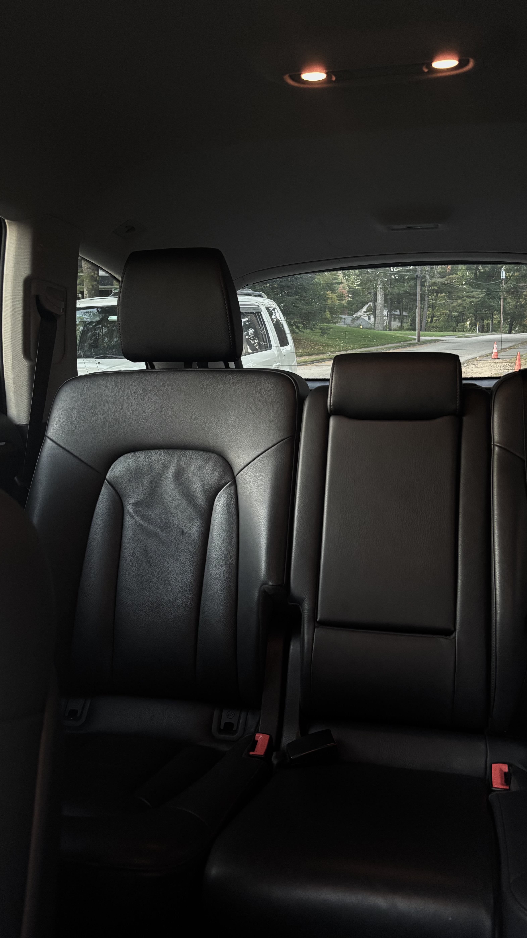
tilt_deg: -8.2
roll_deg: +0.6
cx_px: 300
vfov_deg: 66.1
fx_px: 720
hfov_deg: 40.1
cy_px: 469
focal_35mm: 29
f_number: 1.6
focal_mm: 5.96
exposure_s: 1/30
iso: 800
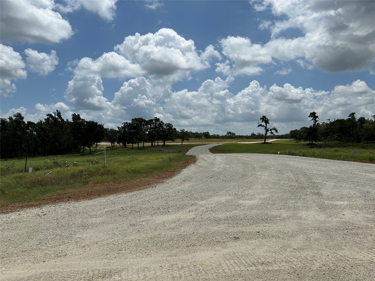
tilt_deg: -0.4
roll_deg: -2.0
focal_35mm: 24
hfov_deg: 71.6
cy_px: 140
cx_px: 188
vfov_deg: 56.8
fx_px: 260
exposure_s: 1/12048
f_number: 1.78
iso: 80
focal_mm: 6.86
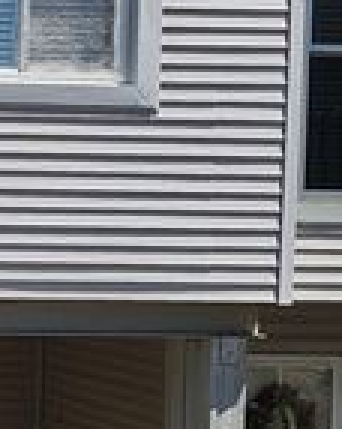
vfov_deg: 18.2
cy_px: 296
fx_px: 1331
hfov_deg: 12.8
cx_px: -336
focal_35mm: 105
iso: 25
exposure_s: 1/2000
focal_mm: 6.3
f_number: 1.7
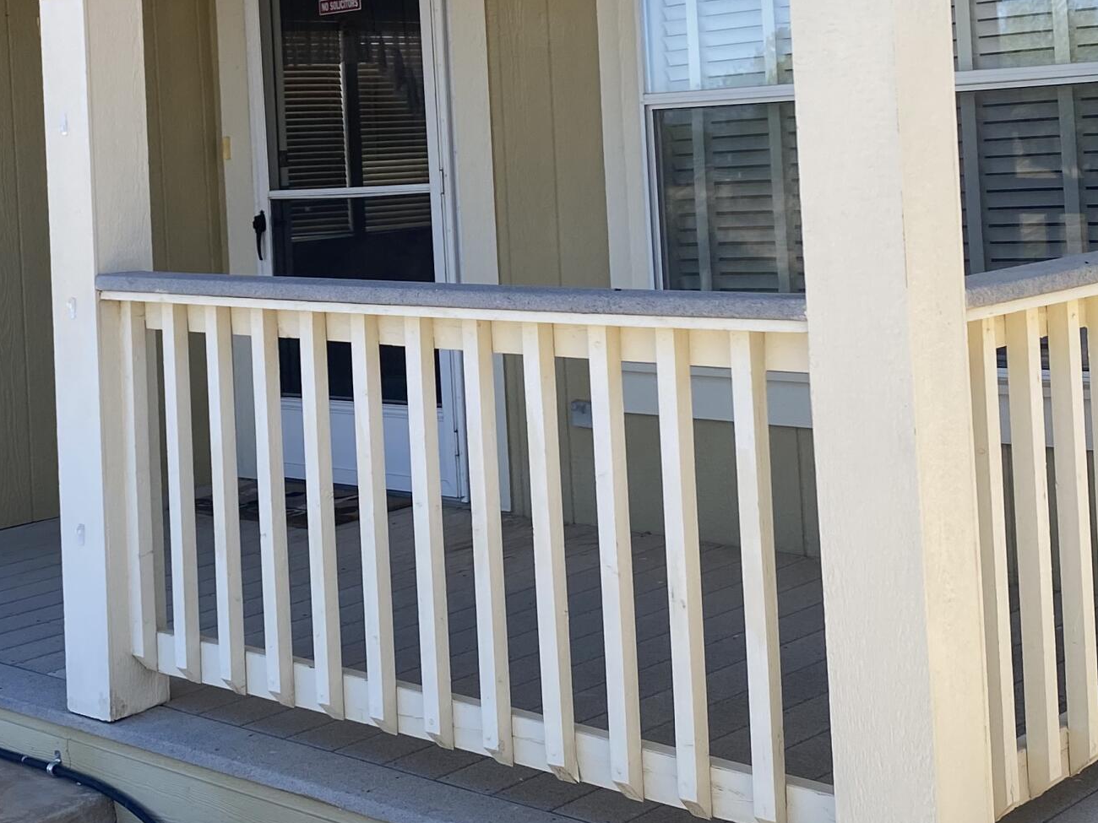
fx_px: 1903
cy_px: 163
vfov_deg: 24.0
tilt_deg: +0.3
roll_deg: +2.5
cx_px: 385
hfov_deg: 32.0
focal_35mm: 60
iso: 32
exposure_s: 1/1063
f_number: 1.8
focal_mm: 4.25
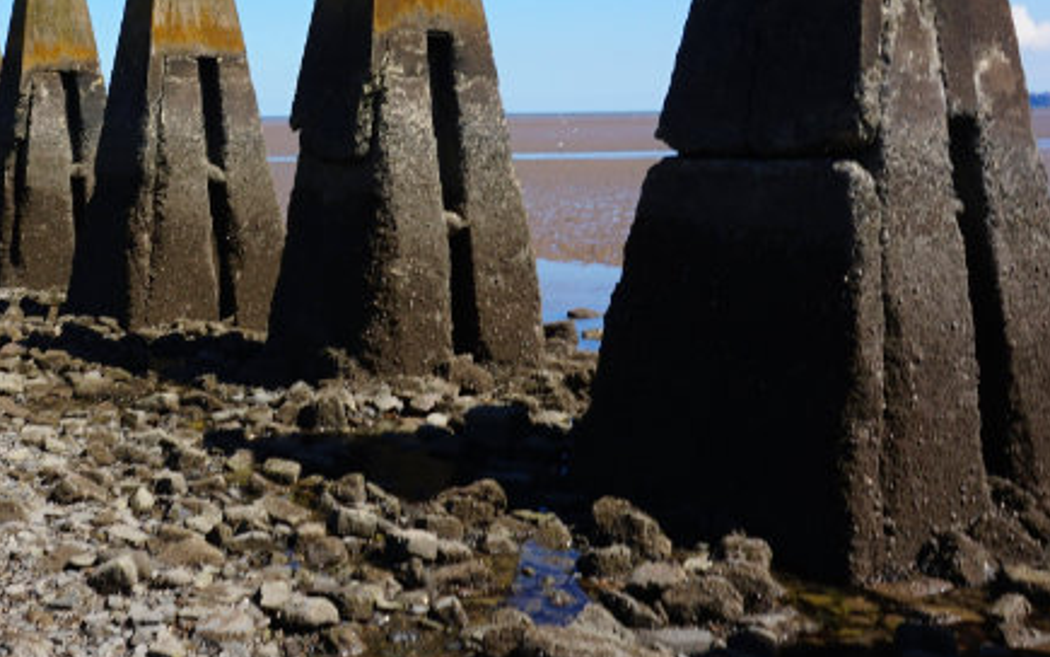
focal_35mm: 45
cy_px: 173
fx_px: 1288
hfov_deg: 41.6
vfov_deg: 28.2
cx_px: 150
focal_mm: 16
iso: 100
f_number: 14
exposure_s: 1/80
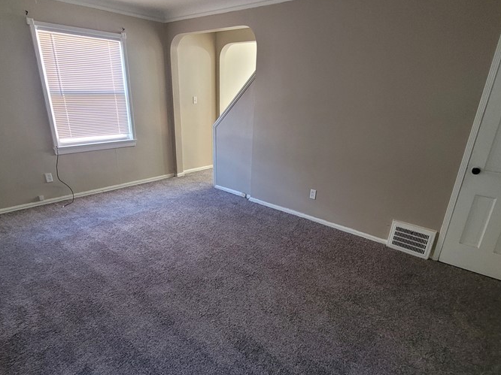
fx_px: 289
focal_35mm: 20
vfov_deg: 65.7
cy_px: 208
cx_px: 245
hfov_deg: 81.8
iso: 320
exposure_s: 1/29
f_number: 2.2
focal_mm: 1.74
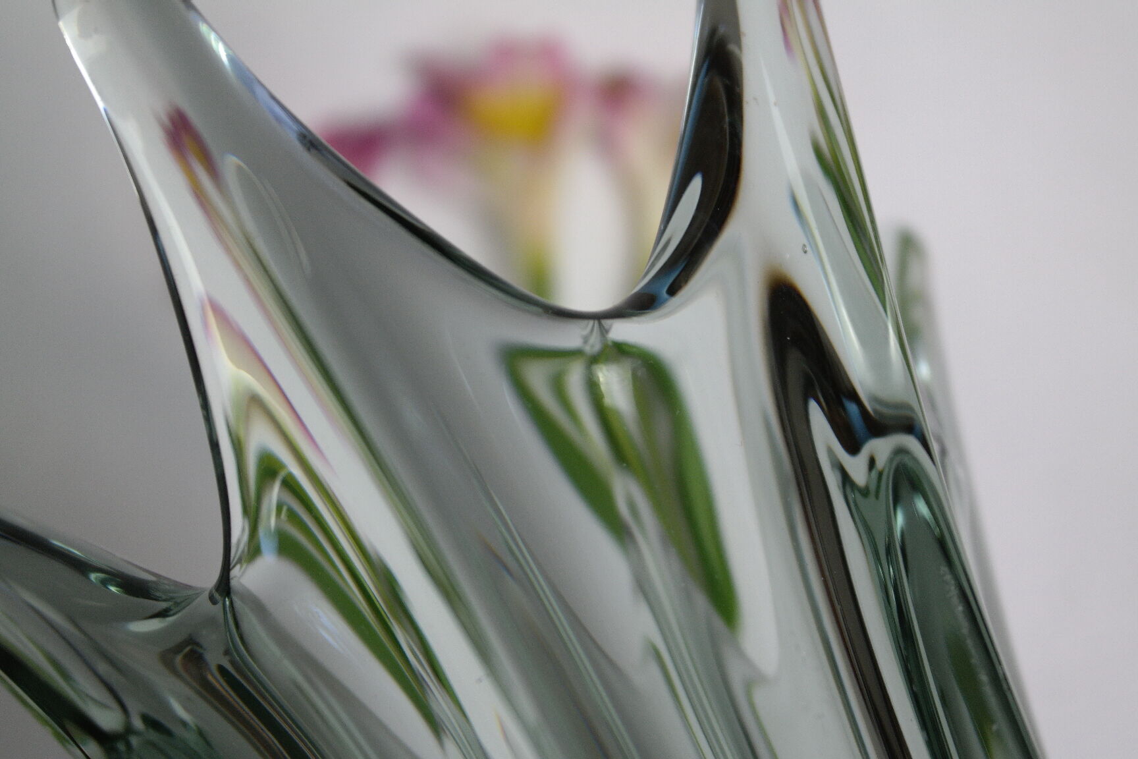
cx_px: 569
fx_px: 1833
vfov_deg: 23.4
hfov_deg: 34.5
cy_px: 380
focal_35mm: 58
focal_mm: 38
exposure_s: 1/60
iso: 400
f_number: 5
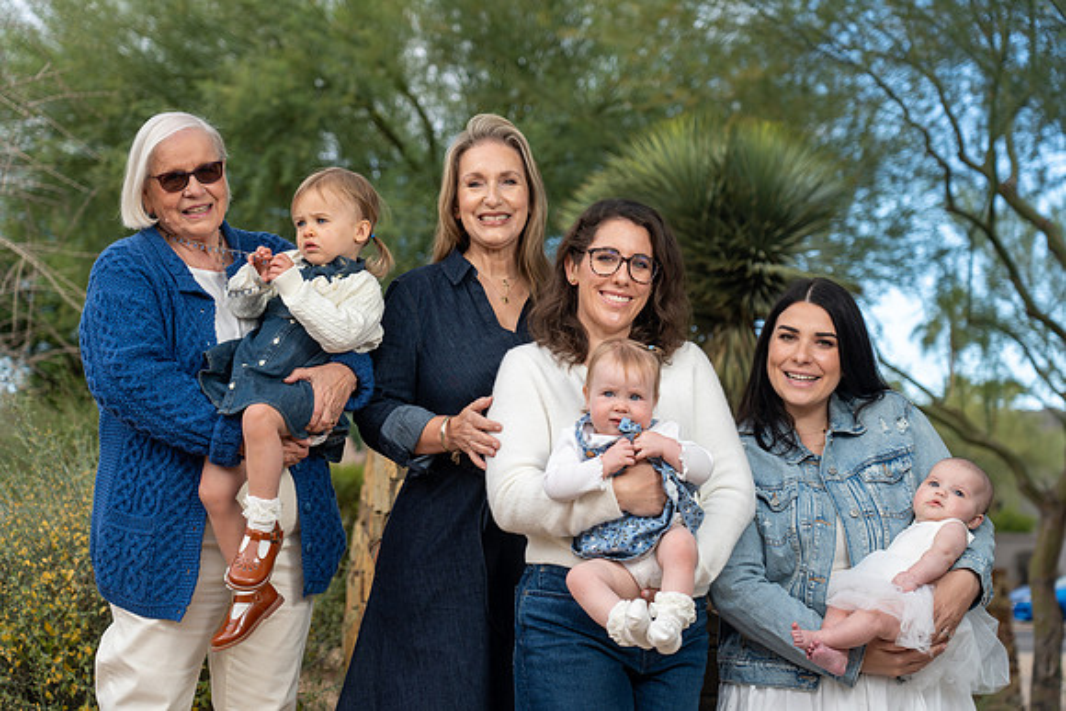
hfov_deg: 27.7
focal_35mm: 73
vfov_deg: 18.7
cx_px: 533
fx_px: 2162
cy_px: 356
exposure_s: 1/200
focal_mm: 73
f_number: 4
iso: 100
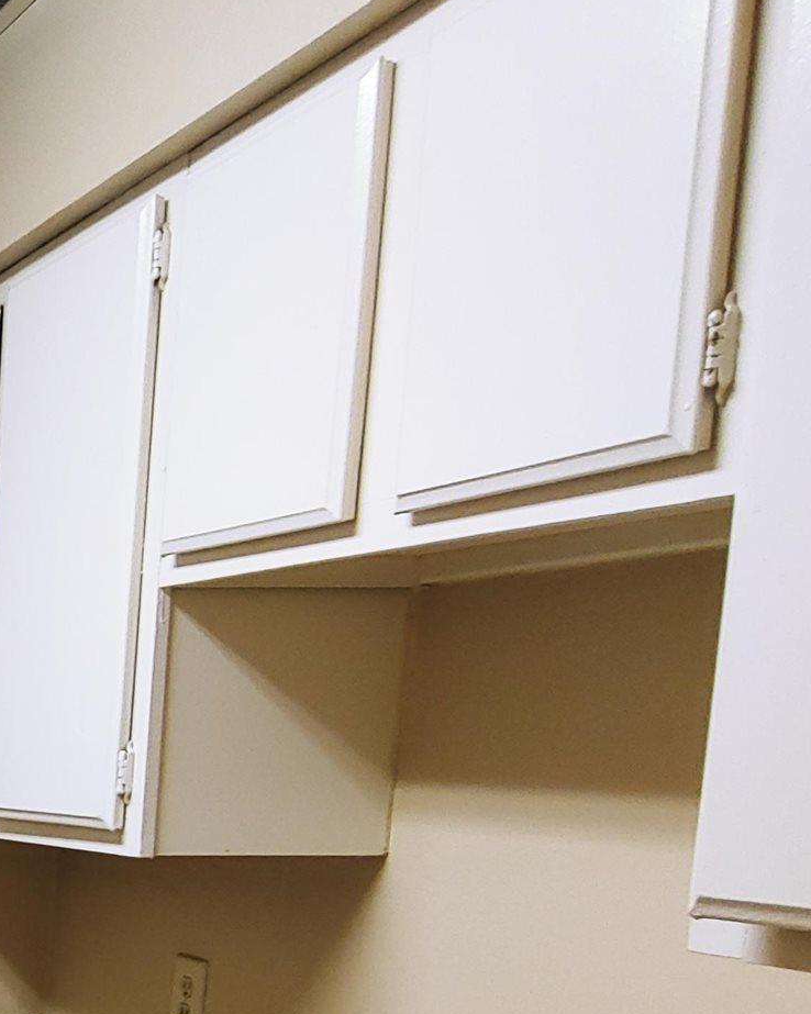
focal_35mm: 52
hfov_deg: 20.6
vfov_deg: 32.9
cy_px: 1027
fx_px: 1561
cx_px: -640
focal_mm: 2.18
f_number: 1.9
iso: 250
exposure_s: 1/24
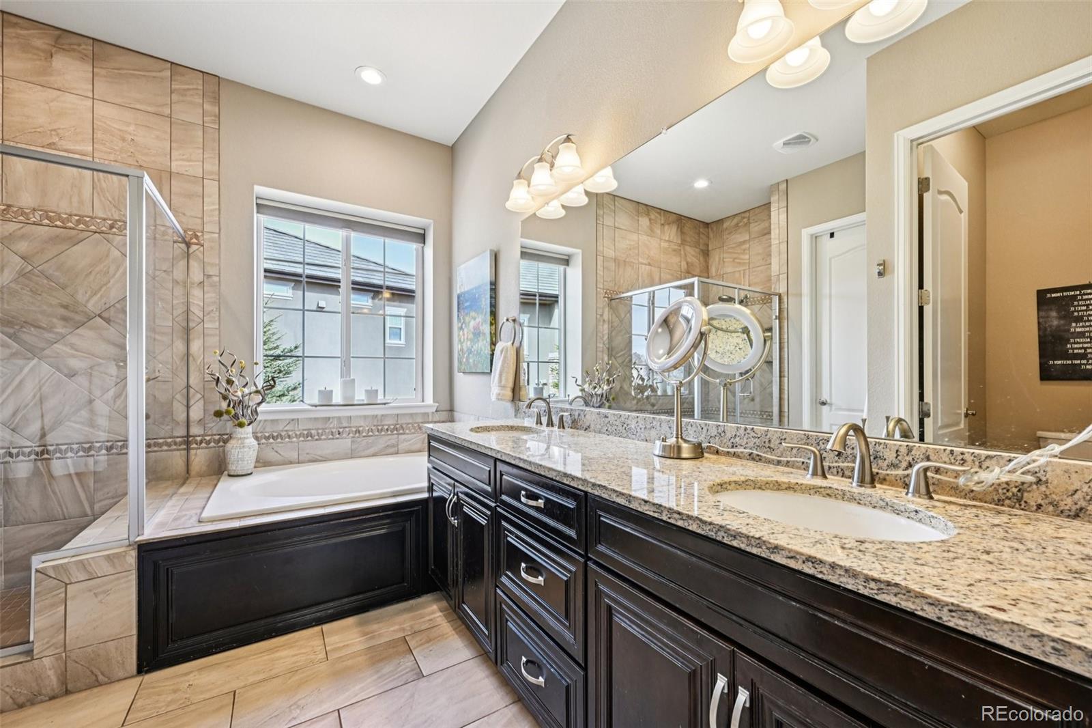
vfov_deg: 81.2
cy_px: 364
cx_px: 546
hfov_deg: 104.3
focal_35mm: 14
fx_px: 425
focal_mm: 14
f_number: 11
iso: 400
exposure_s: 1/15
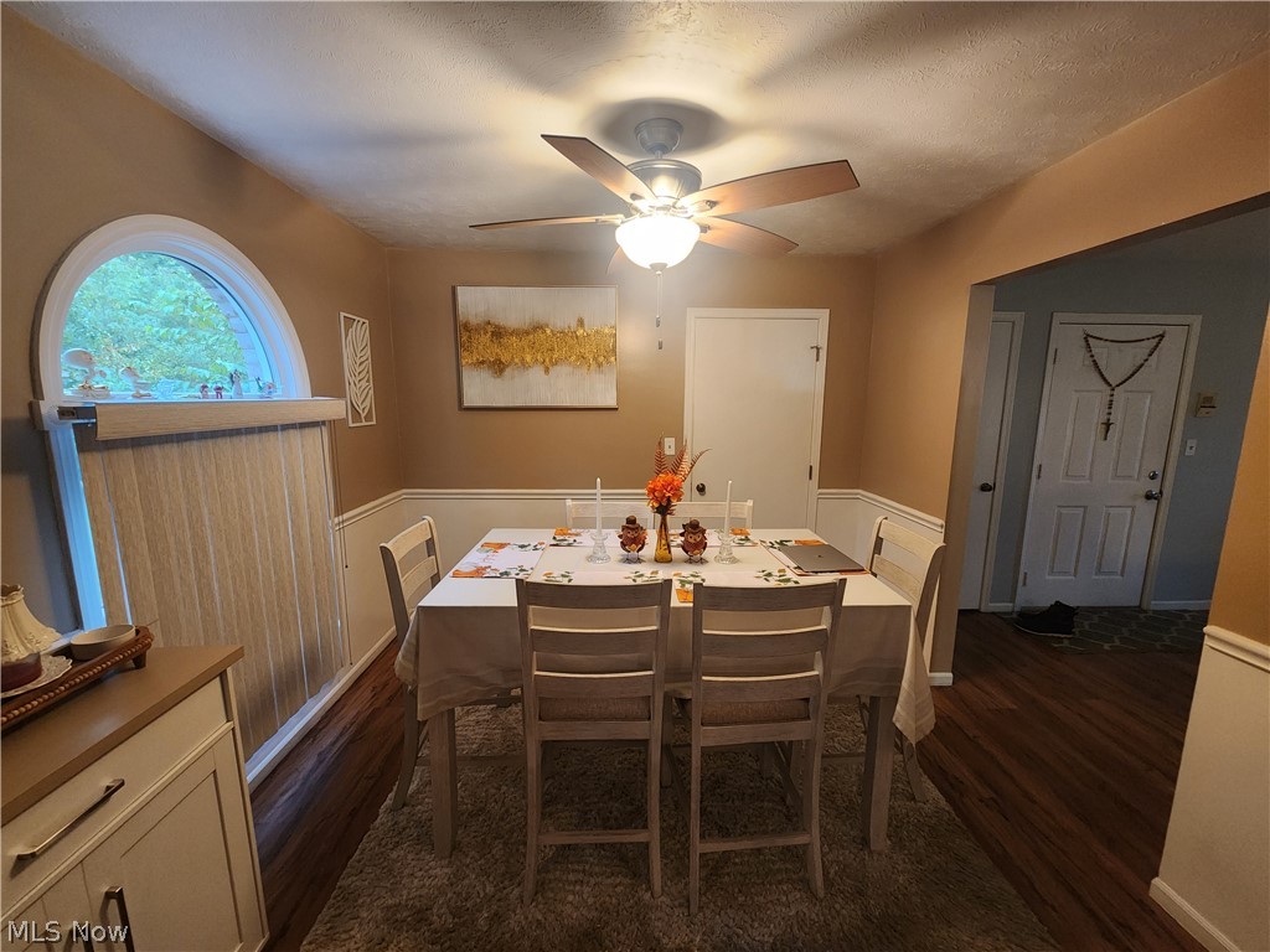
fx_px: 477
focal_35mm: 13
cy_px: 476
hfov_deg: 106.2
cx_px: 635
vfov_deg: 89.9
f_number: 2.2
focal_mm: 2.2
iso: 400
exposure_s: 1/30
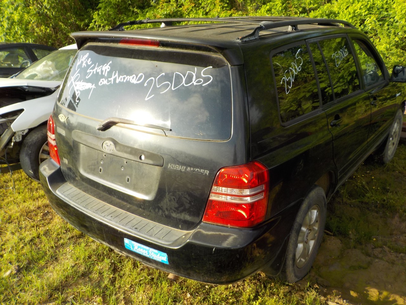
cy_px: 152
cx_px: 203
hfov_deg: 60.0
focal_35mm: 30
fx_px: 352
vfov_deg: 46.8
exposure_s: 1/400
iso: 125
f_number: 3.3
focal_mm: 4.1
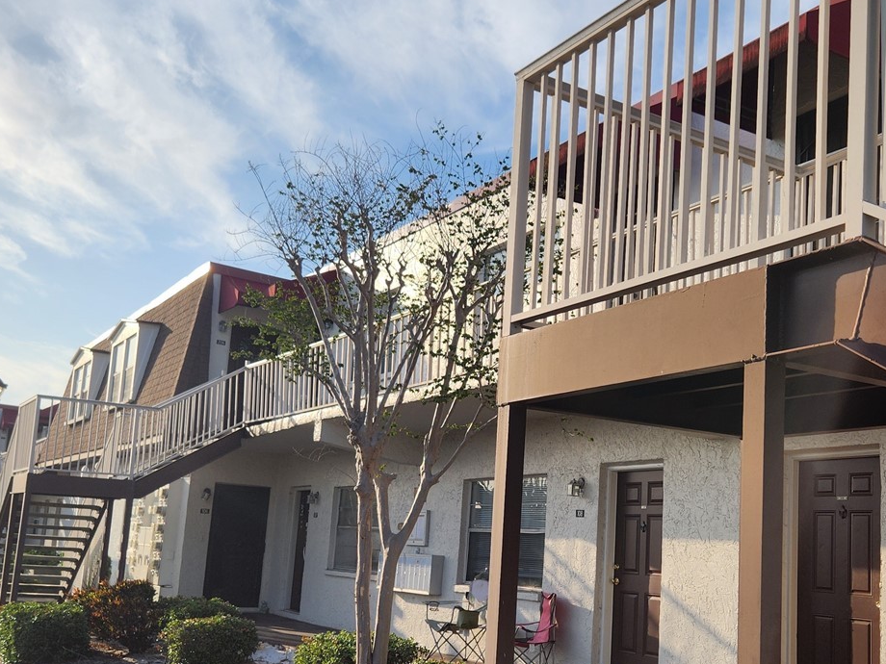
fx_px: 1024
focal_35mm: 40
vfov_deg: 35.9
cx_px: 526
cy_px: 393
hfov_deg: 46.6
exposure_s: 1/2175
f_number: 1.8
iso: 20
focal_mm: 5.4
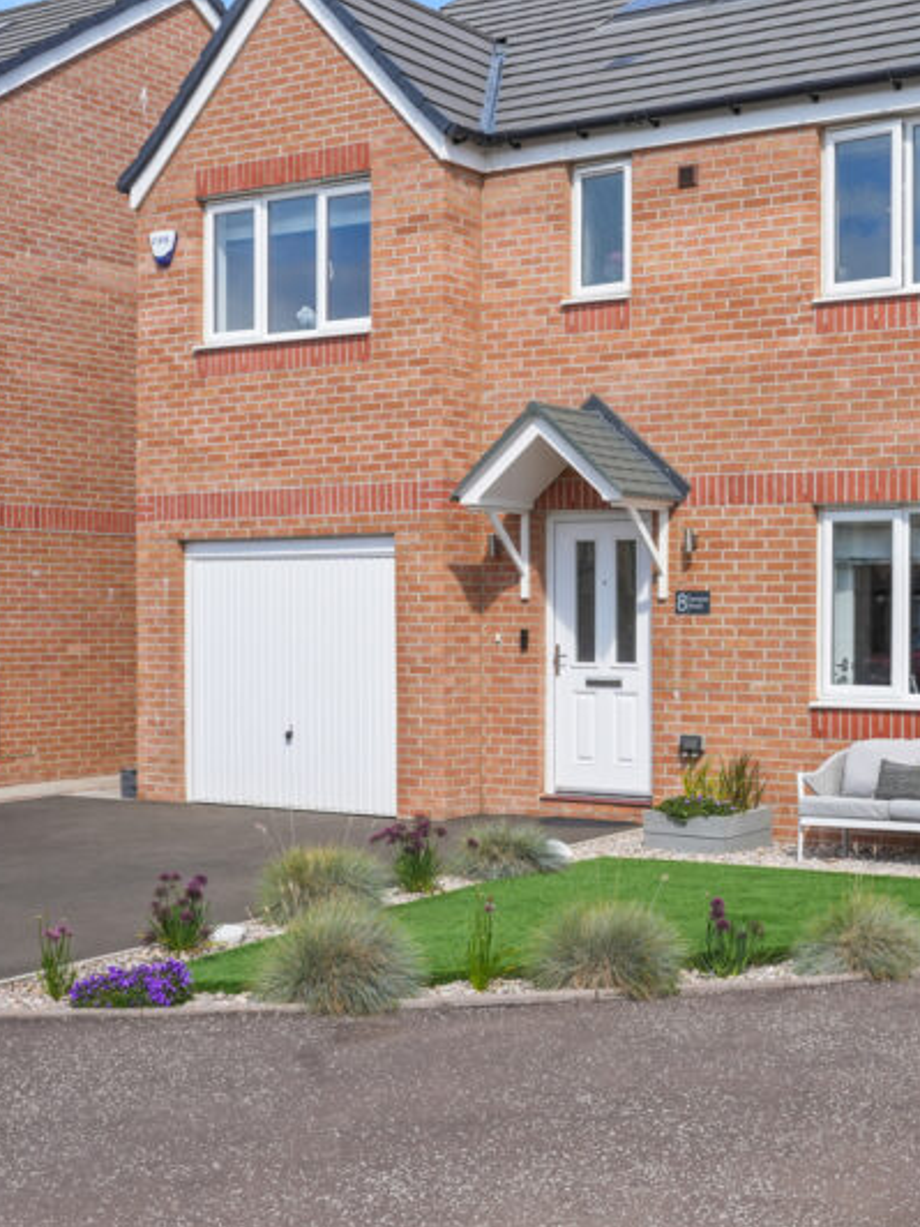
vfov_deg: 38.0
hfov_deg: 28.6
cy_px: 472
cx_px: 706
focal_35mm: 50
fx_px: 1772
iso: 250
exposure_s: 1/200
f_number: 8
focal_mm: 27
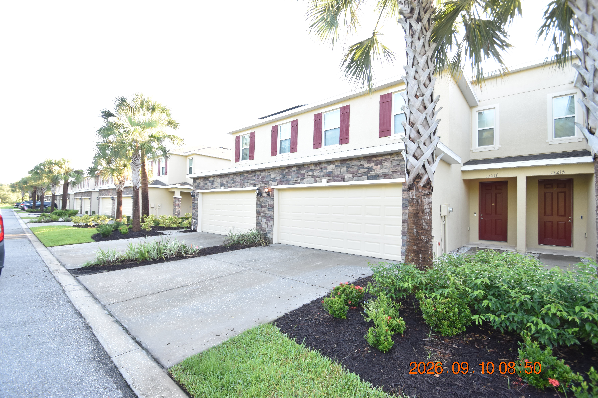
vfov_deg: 77.3
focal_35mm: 15
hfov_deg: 100.4
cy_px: 199
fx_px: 249
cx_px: 299
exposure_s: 1/125
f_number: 5.6
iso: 400
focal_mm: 10
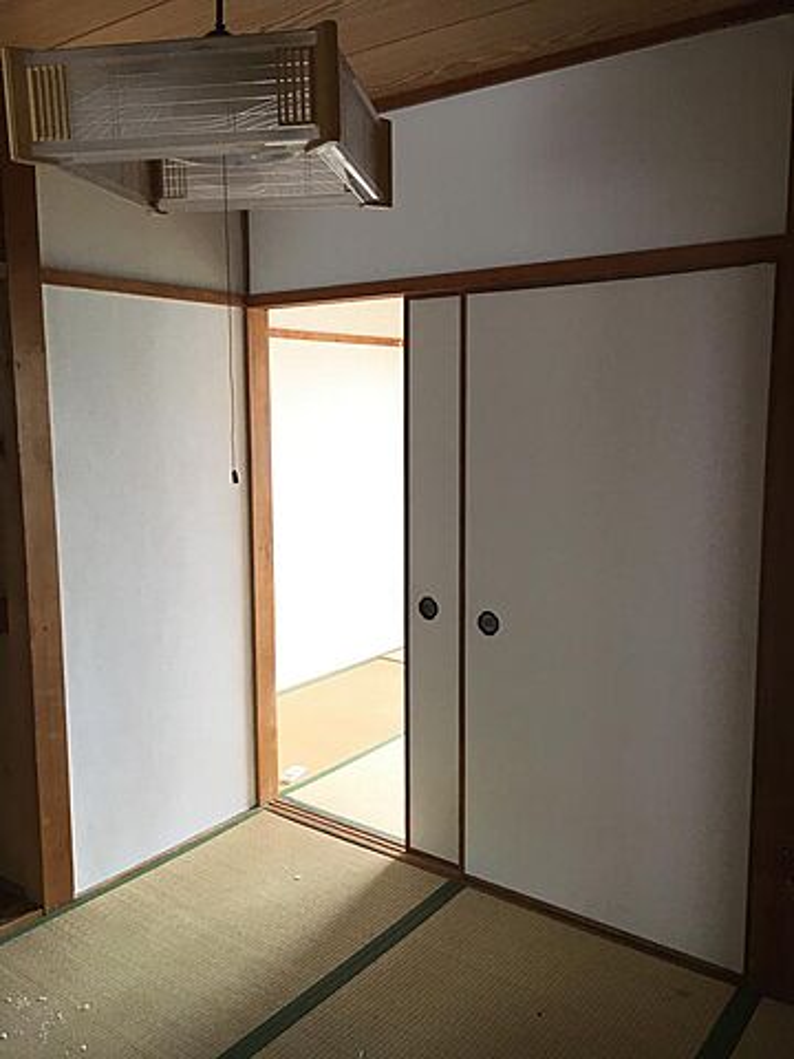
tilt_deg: -6.0
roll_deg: +1.7
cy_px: 530
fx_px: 887
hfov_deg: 48.2
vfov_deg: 61.7
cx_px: 397
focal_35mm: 29
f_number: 2.2
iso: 32
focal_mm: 4.15
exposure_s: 1/30
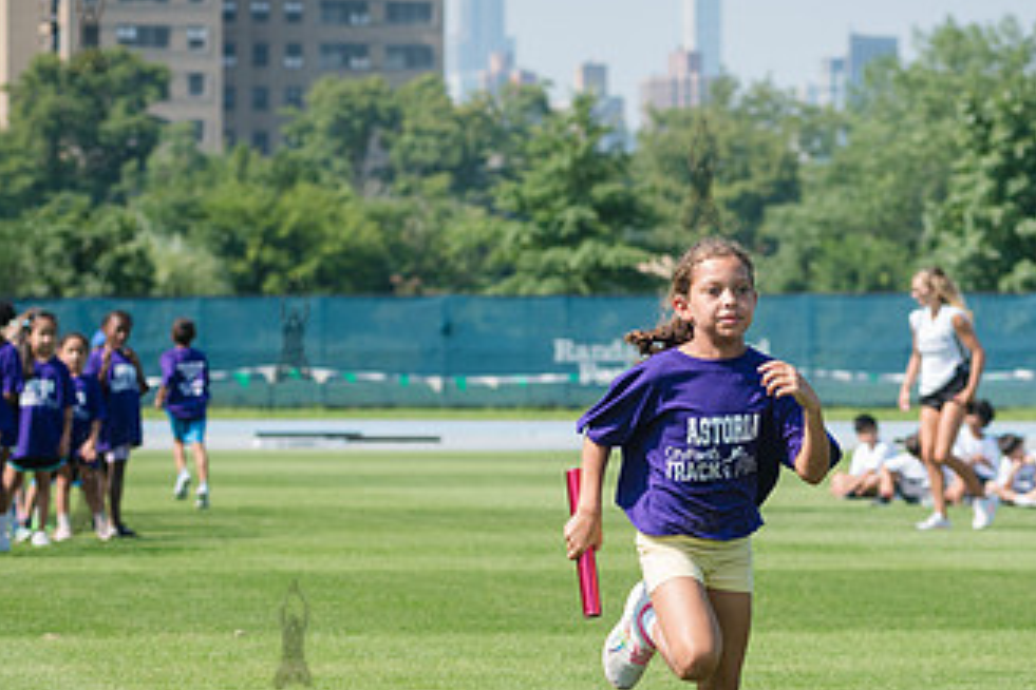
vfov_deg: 7.2
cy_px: 479
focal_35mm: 191
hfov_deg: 10.8
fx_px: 5496
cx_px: 688
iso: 400
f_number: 5
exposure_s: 1/1600
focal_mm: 105
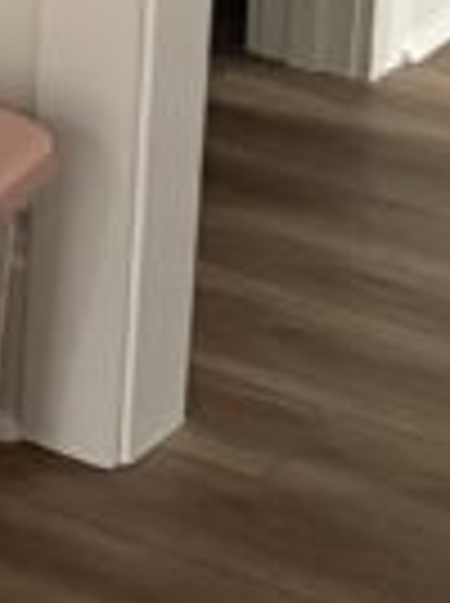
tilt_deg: -8.0
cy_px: -675
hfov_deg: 7.2
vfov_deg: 9.9
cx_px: -909
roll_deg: -1.1
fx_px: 3199
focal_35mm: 184
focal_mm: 6.76
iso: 800
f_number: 1.78
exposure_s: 1/30
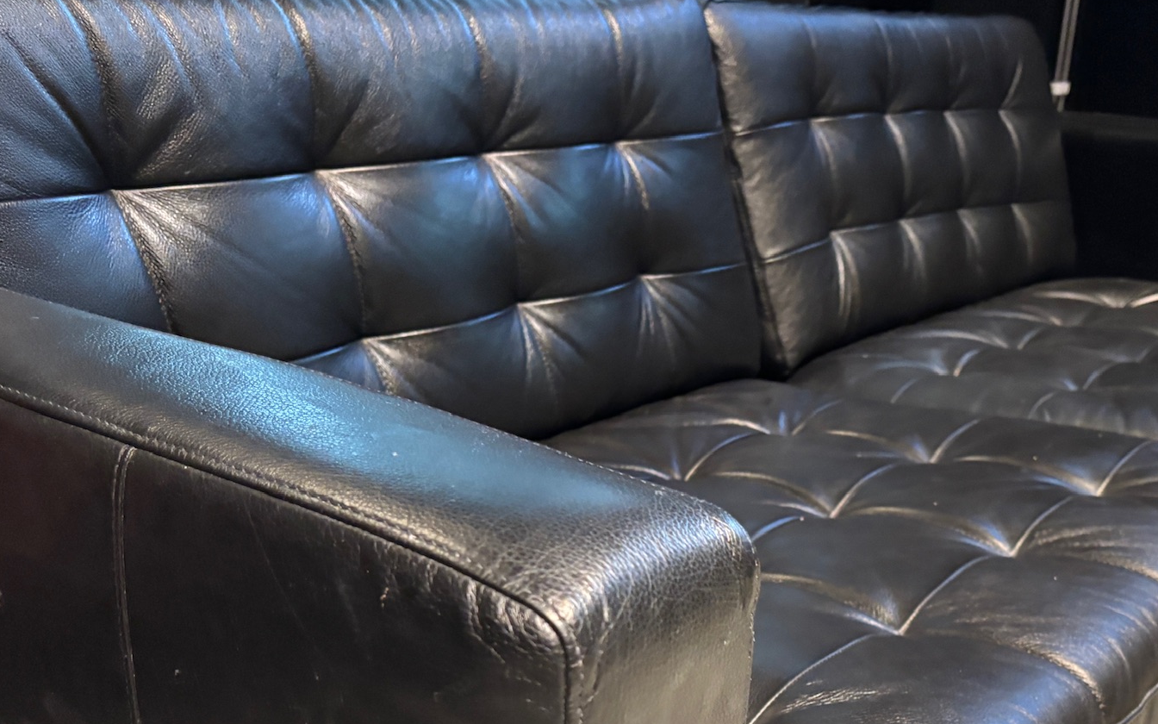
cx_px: 739
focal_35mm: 42
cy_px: 644
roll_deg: -4.1
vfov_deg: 29.4
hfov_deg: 46.7
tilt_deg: -26.4
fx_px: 1325
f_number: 1.6
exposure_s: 1/35
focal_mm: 5.96
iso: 640
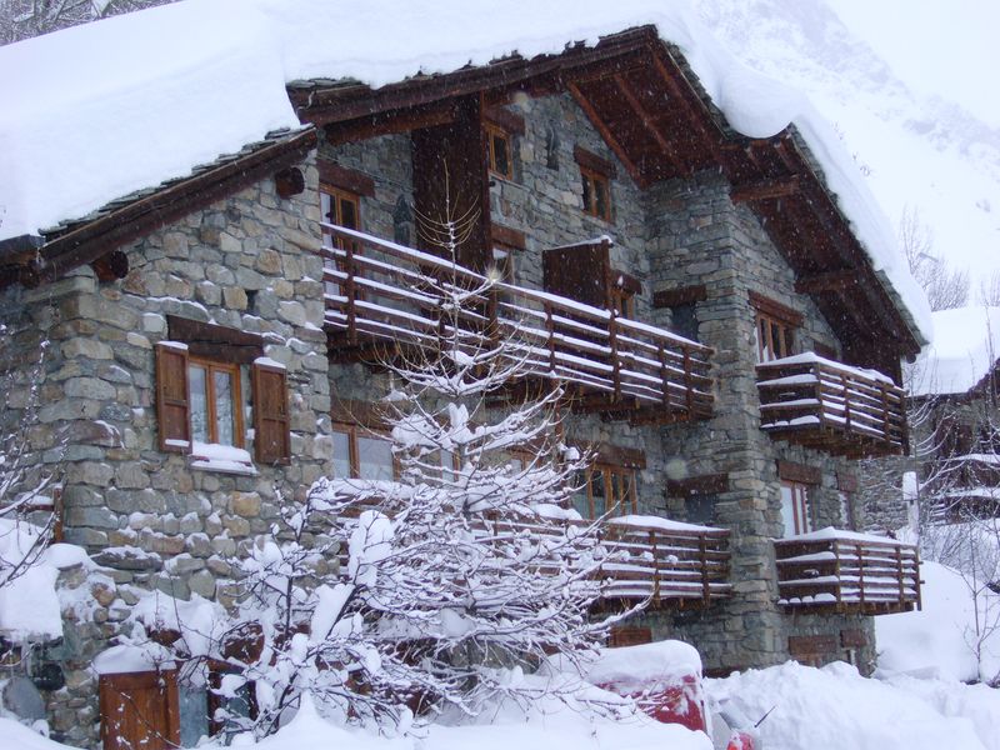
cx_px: 500
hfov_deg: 27.8
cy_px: 375
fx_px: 2022
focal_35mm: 70
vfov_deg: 21.0
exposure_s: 1/100
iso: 100
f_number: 4
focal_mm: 11.5
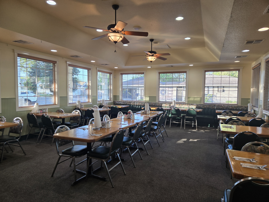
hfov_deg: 73.9
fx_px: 179
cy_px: 101
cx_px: 134
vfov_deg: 58.9
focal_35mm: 23
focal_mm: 5.4
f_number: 1.8
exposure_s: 1/120
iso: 80
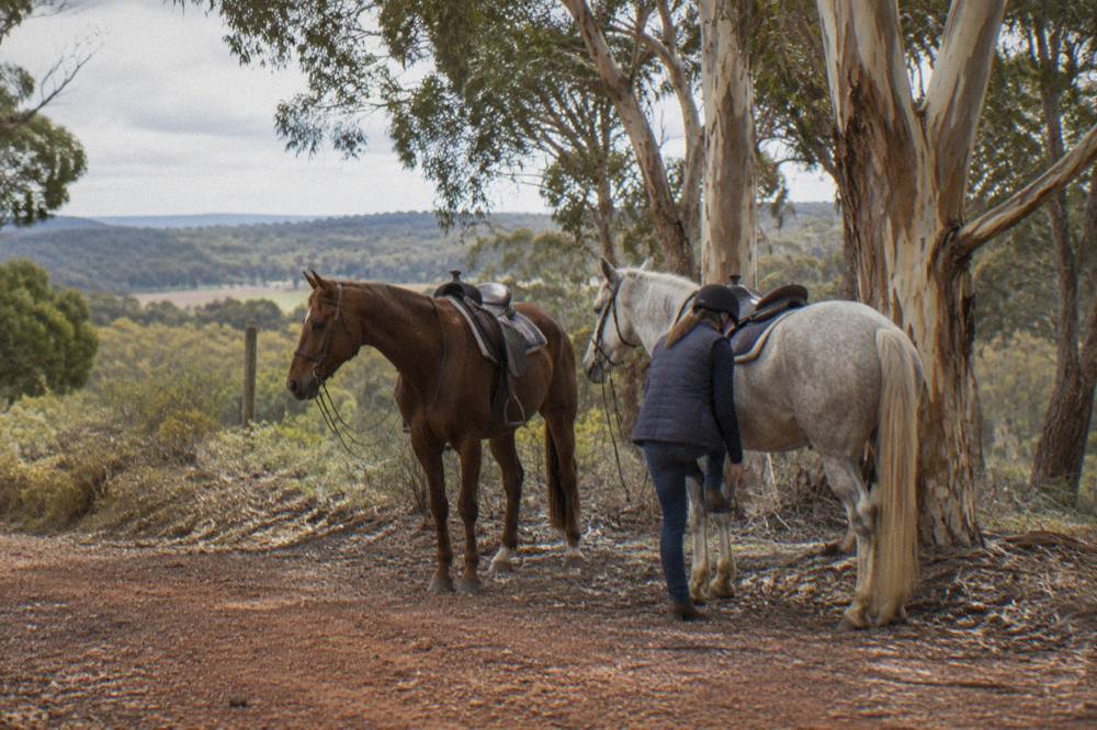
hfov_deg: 19.5
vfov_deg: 13.0
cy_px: 365
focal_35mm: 105
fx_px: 3198
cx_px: 548
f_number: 10
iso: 320
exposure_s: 1/250
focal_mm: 105
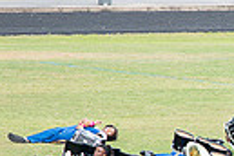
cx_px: 351
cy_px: 167
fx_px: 3906
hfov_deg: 3.4
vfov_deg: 2.3
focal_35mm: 601
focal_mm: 110
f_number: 4
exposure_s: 1/200
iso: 100
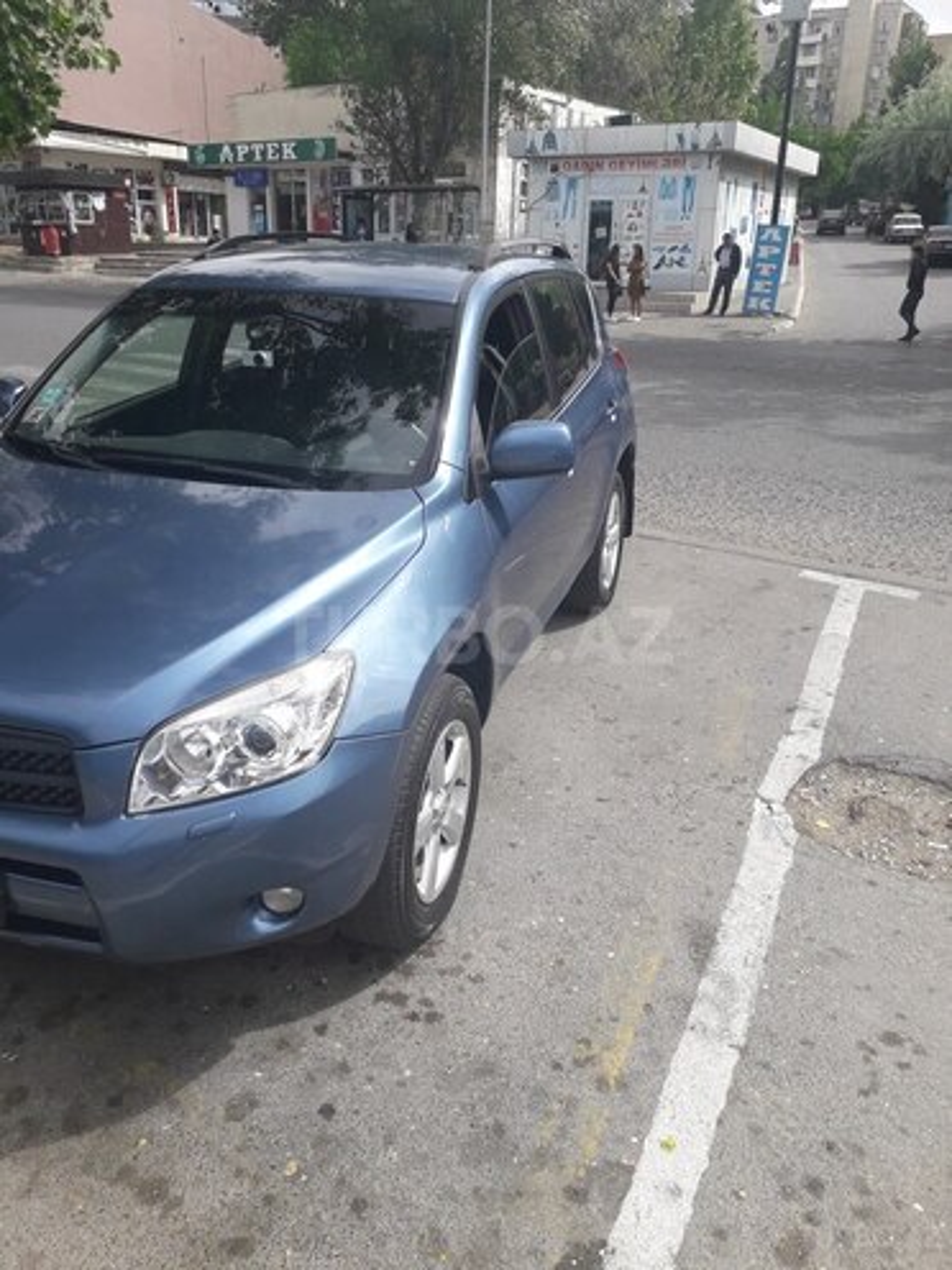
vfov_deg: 65.3
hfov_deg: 51.4
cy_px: 635
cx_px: 476
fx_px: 990
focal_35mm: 27
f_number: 1.9
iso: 40
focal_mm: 3.6
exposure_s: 1/958
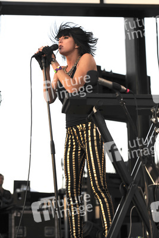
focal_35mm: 92
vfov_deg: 22.1
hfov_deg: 14.9
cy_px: 119
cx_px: 80
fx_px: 609
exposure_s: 1/500
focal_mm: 92
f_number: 3.5
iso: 200
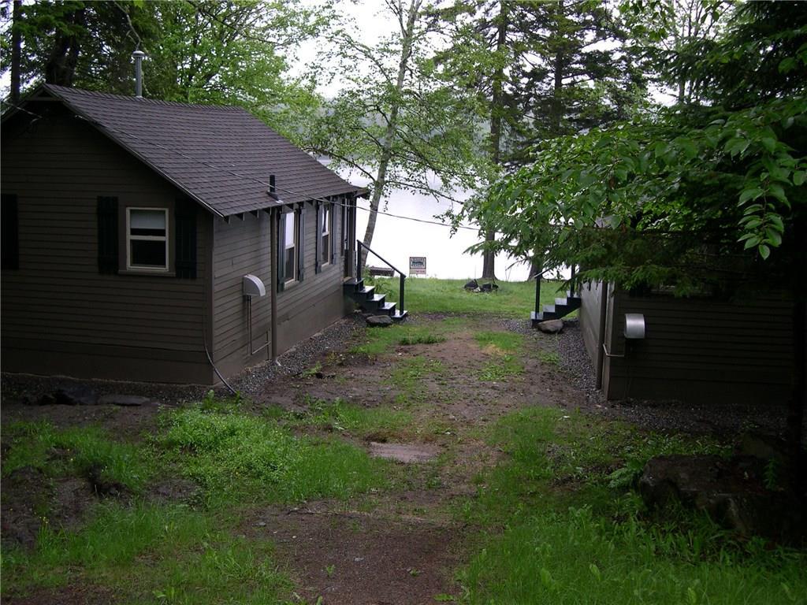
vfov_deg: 37.7
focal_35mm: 38
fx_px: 886
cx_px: 404
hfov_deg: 49.0
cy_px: 302
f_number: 2.8
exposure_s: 1/65
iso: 100
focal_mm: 8
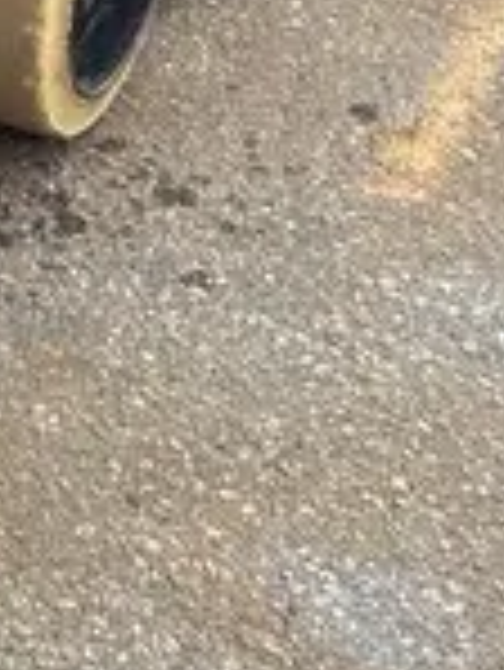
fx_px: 2481
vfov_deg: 15.1
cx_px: -459
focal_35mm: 128
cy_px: -43
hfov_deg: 10.7
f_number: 1.6
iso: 50
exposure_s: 1/348
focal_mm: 5.96
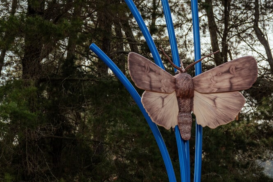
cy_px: 178
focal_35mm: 123
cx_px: 318
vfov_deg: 11.0
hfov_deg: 16.1
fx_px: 932
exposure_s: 1/1000
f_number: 3.2
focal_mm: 41
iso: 160
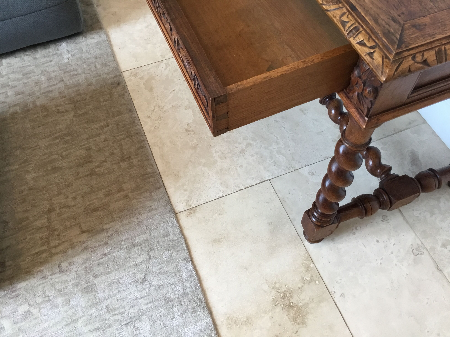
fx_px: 403
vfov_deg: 45.4
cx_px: 225
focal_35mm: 31
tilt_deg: -59.2
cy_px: 168
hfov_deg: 58.4
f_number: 2.4
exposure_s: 1/33
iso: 100
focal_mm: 3.3
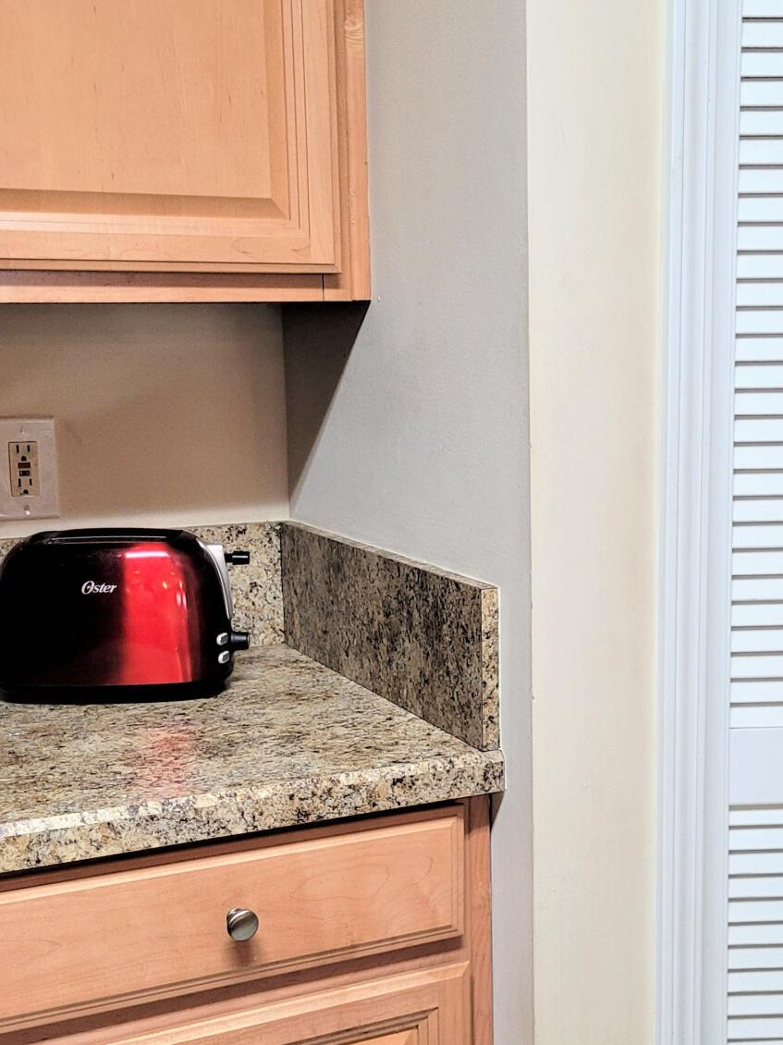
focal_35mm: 46
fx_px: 1388
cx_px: 552
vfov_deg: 41.1
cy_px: 610
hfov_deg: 31.1
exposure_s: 1/59
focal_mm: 5.4
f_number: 1.8
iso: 250
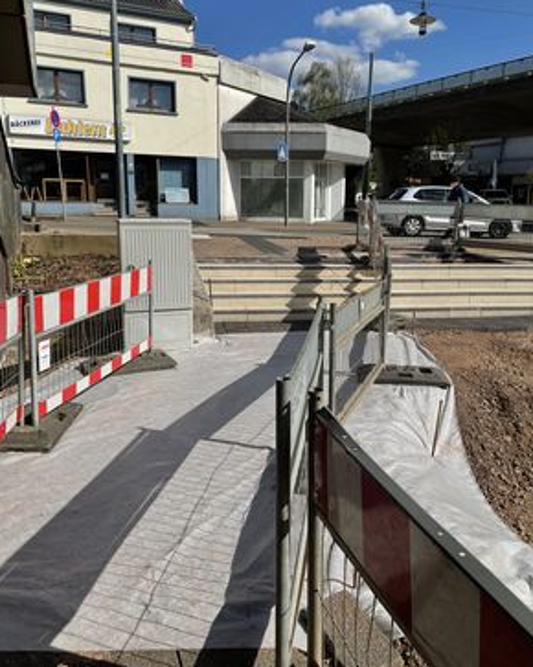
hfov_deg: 51.5
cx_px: 270
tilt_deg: -11.3
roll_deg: +0.8
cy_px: 311
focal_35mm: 28
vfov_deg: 62.2
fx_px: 553
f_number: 1.6
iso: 32
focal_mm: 4.2
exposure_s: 1/9091
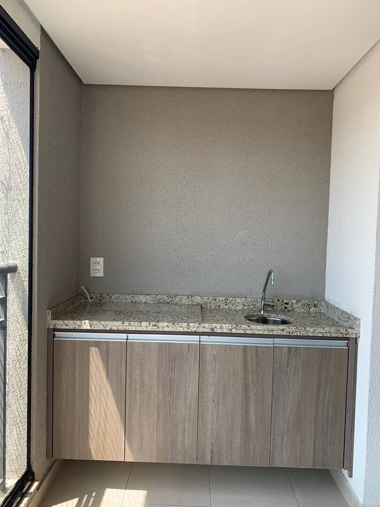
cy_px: 254
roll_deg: -1.4
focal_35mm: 26
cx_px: 190
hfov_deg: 53.1
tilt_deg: -2.5
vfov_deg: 67.3
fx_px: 381
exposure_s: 1/358
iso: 25
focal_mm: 4.25
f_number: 1.8
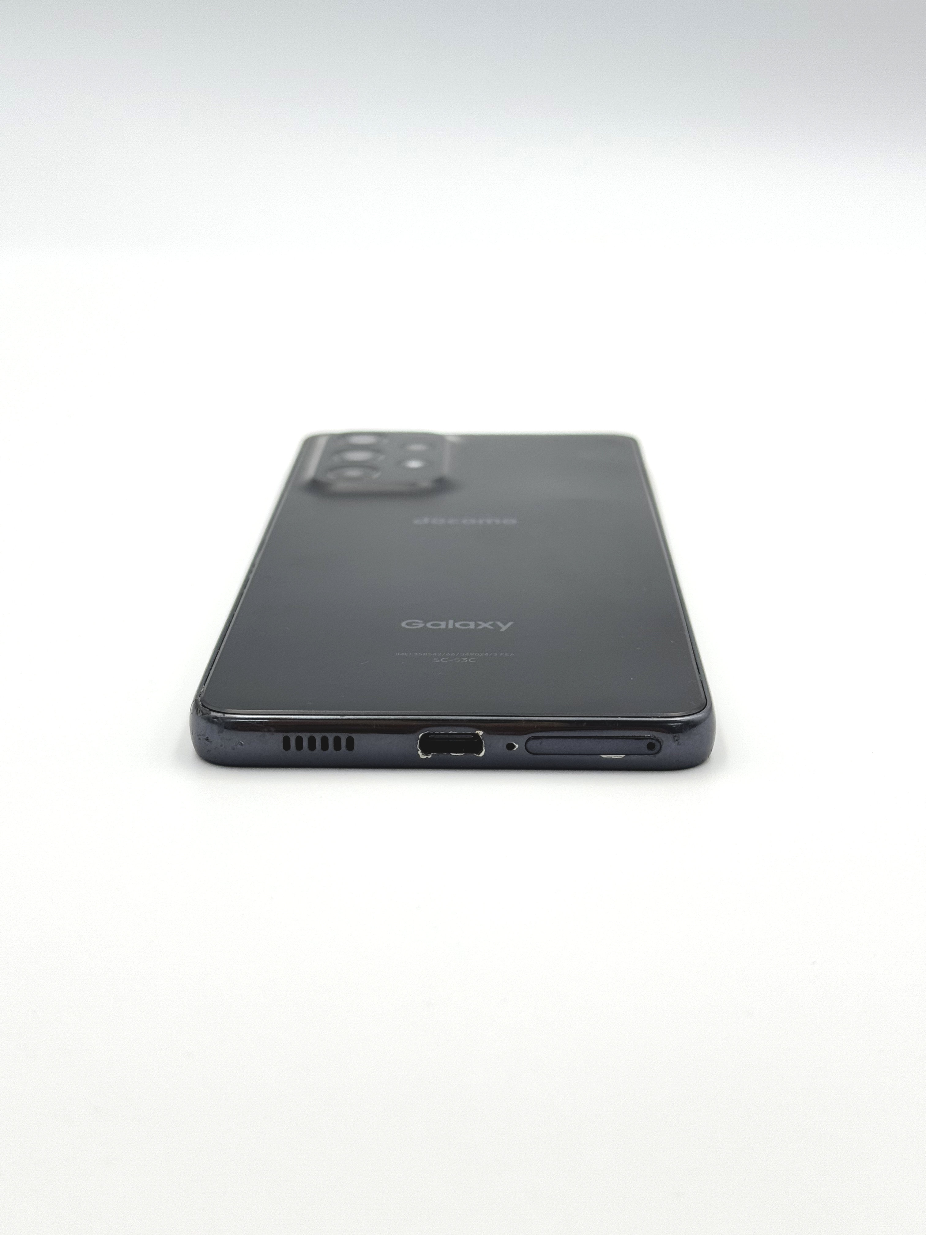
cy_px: 618
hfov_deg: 30.3
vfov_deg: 39.7
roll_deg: -0.5
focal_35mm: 48
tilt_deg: -20.5
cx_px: 463
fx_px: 1712
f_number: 1.78
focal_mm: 6.76
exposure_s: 1/379
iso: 64
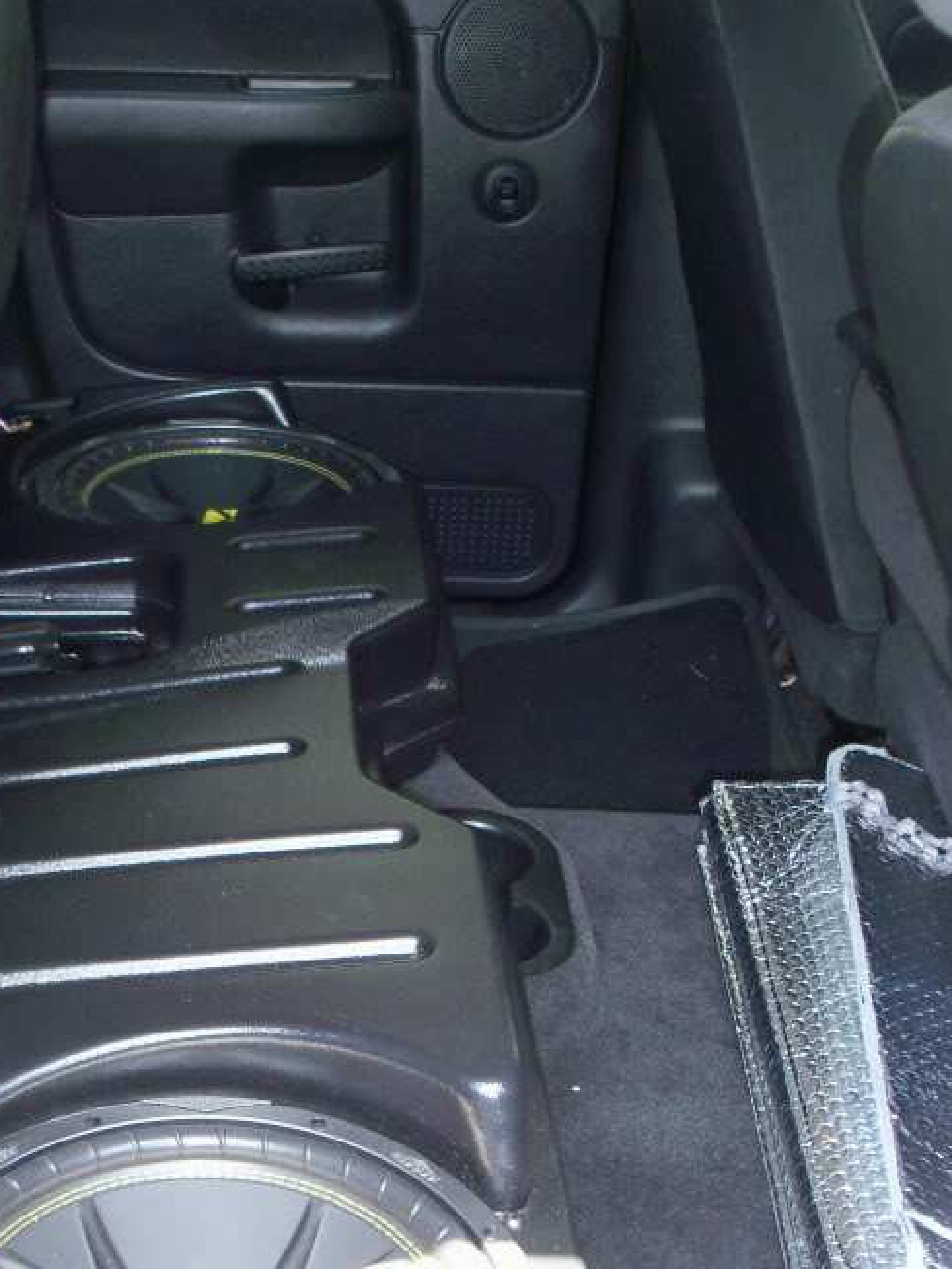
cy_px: 864
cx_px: 222
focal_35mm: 55
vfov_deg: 34.6
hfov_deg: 26.2
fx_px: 2017
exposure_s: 1/30
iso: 100
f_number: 3
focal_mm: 6.3
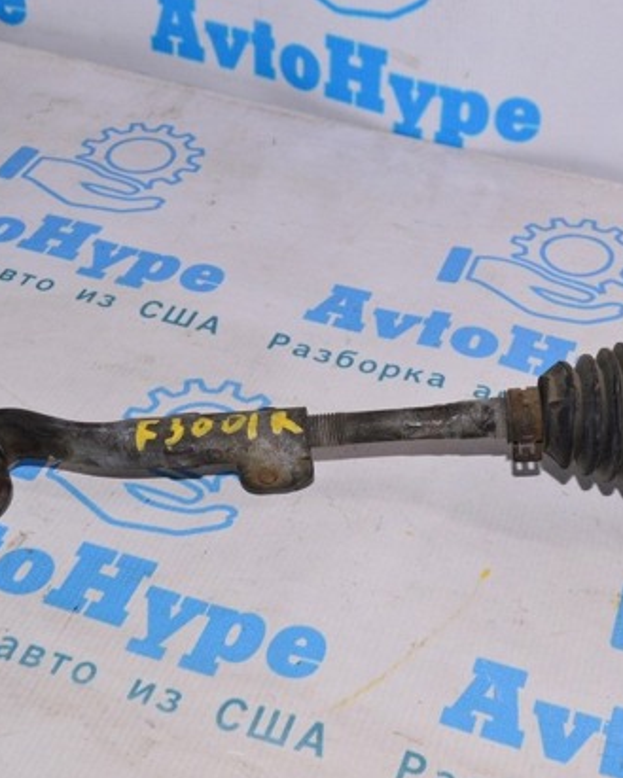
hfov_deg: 27.6
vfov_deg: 34.3
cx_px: 415
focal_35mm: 55
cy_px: 398
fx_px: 1261
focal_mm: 25
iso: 1600
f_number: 8
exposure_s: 1/200
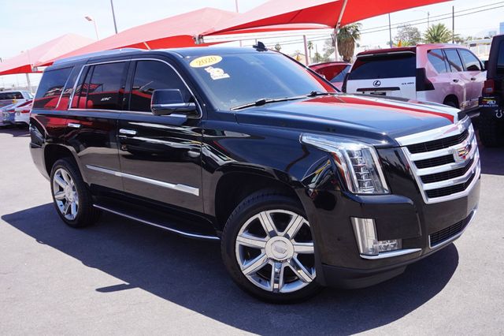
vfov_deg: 39.9
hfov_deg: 57.2
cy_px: 168
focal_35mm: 33
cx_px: 252
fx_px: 462
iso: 100
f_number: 9
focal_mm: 22
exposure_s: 1/80
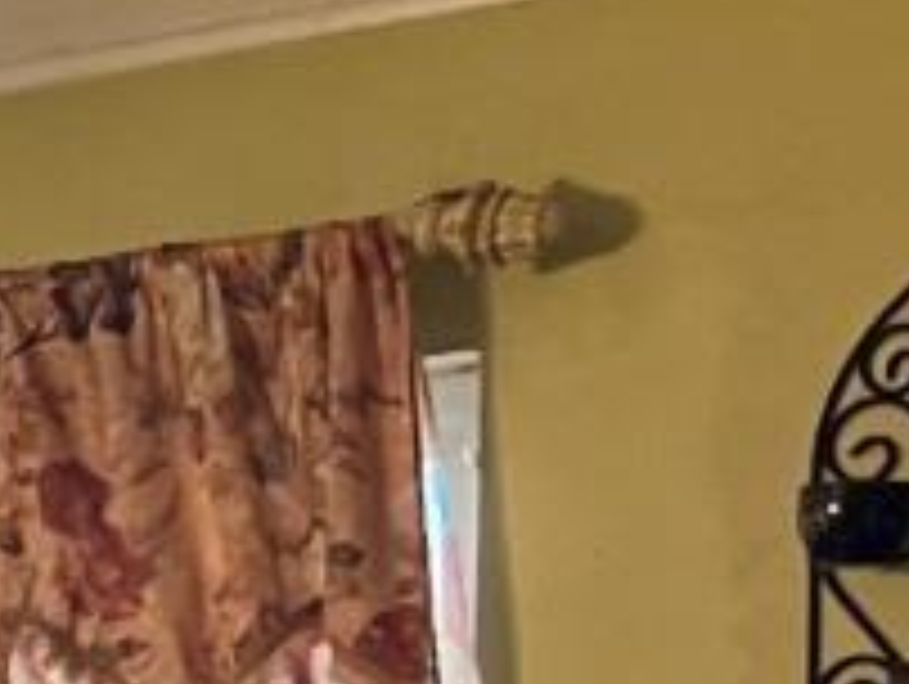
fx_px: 5074
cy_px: 1667
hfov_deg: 8.7
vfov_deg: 7.2
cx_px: -1719
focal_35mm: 193
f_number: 1.5
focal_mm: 5.7
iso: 100
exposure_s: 1/60
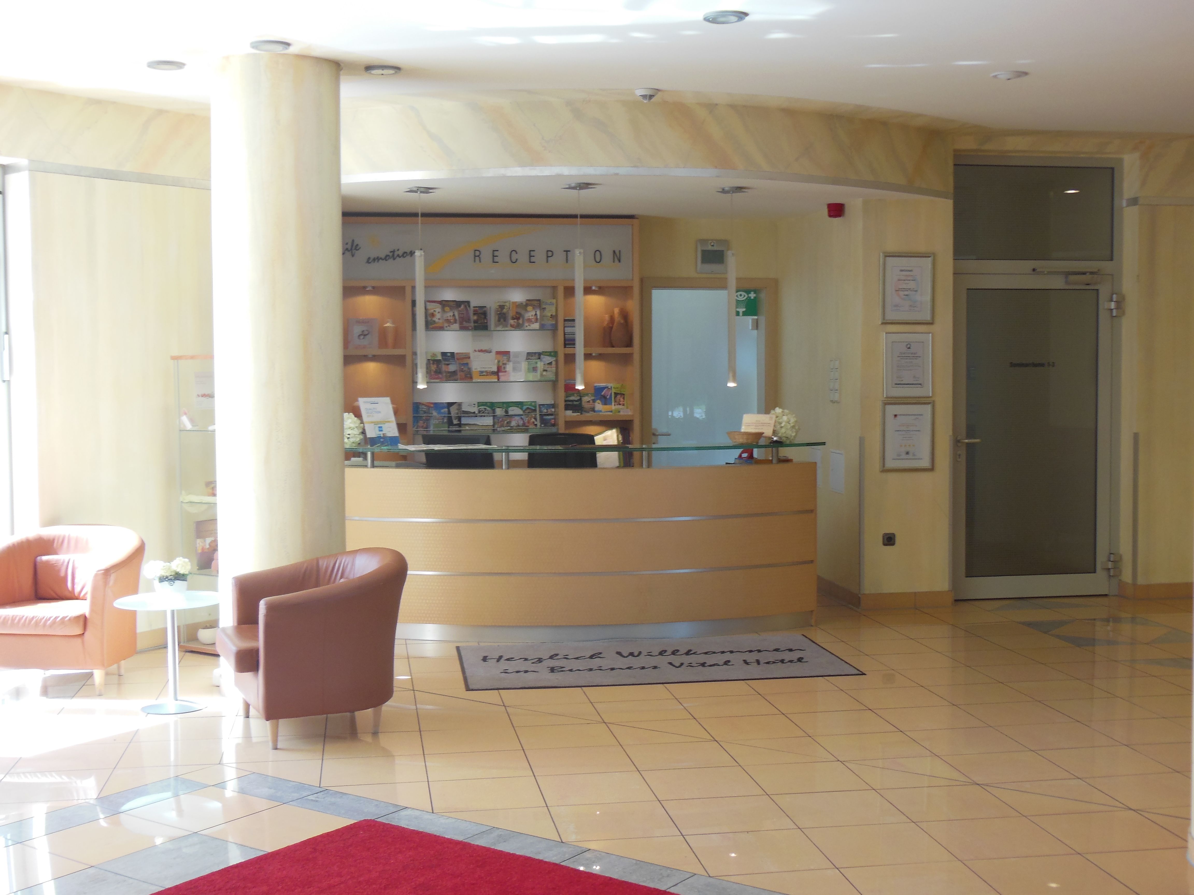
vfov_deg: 32.2
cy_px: 448
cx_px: 597
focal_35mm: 45
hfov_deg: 42.1
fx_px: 1552
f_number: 4.4
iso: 160
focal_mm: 8
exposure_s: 1/30
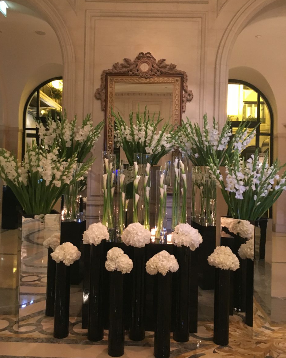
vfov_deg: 57.1
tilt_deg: +0.3
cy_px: 168
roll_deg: -2.4
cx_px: 139
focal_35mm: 31
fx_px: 328
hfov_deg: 47.1
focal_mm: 4.15
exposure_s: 1/17
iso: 500
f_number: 2.2
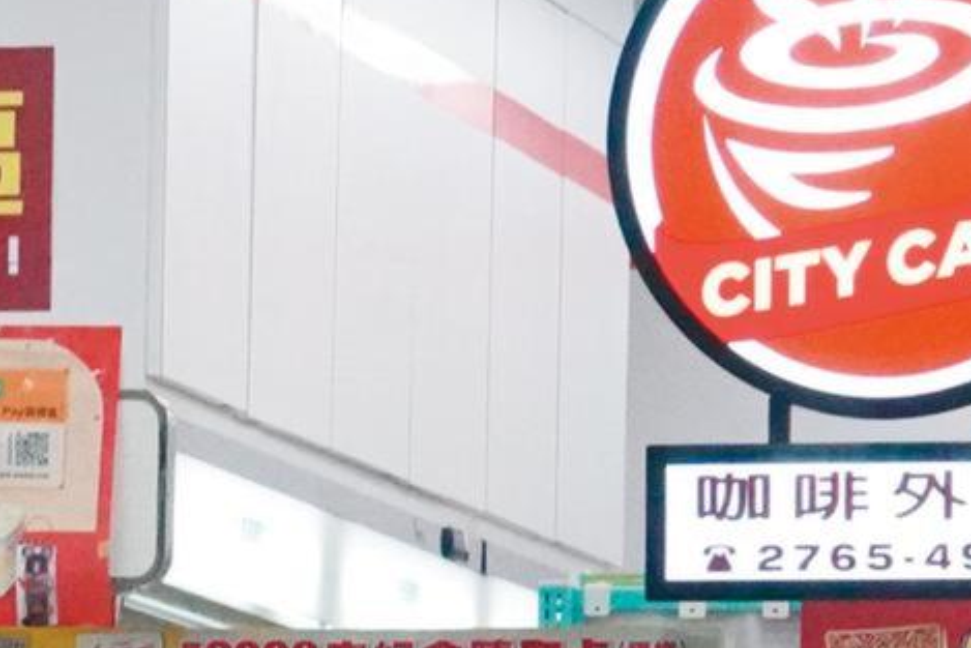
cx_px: -820
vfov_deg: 3.1
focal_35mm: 443
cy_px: 1053
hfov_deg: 4.6
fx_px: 11952
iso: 3200
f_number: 4
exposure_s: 1/160
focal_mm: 38.04
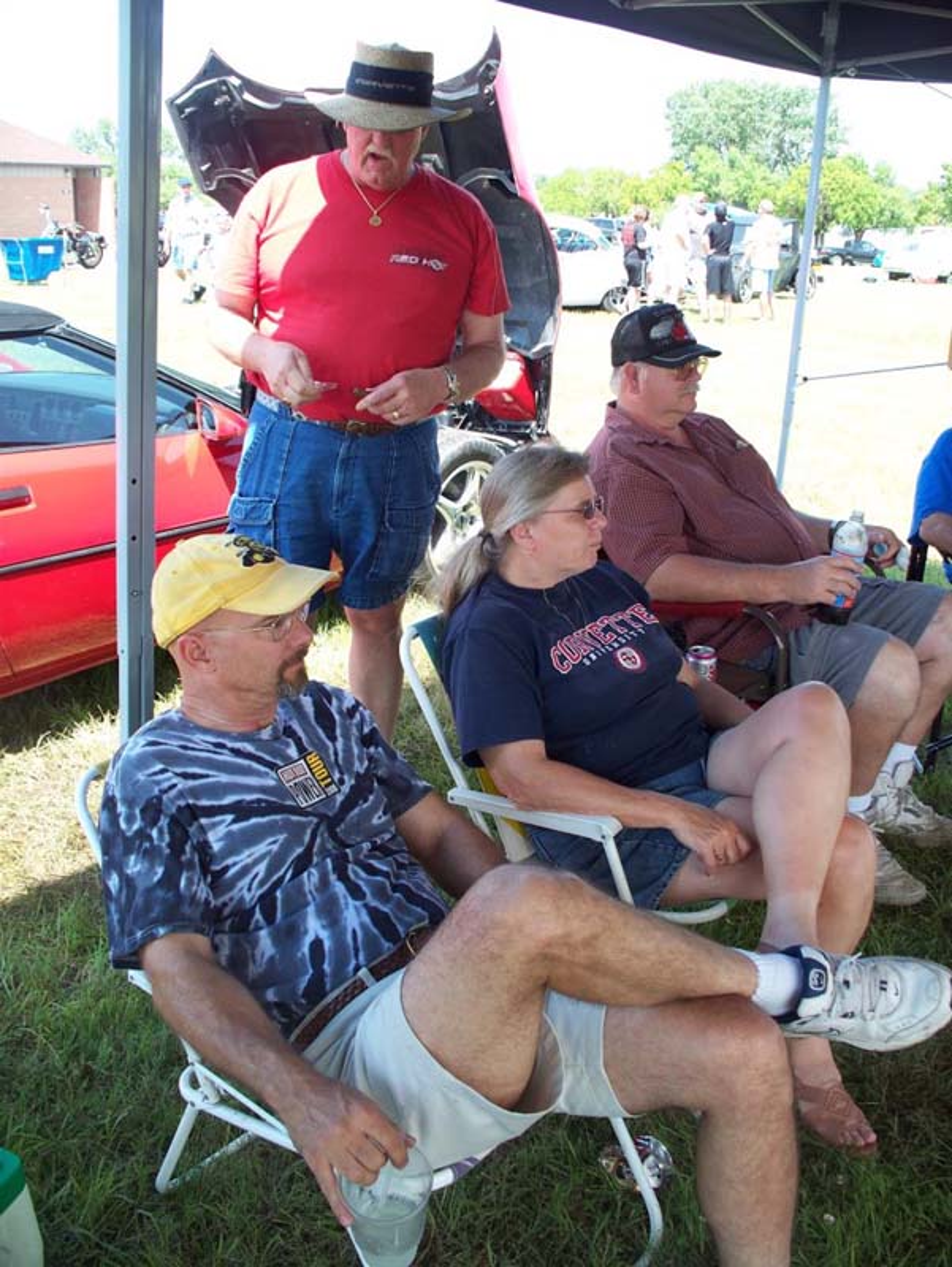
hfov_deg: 39.7
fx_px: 1319
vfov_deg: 51.3
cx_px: 476
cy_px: 634
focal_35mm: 36
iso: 64
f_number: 2.8
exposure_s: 1/160
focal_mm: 7.54
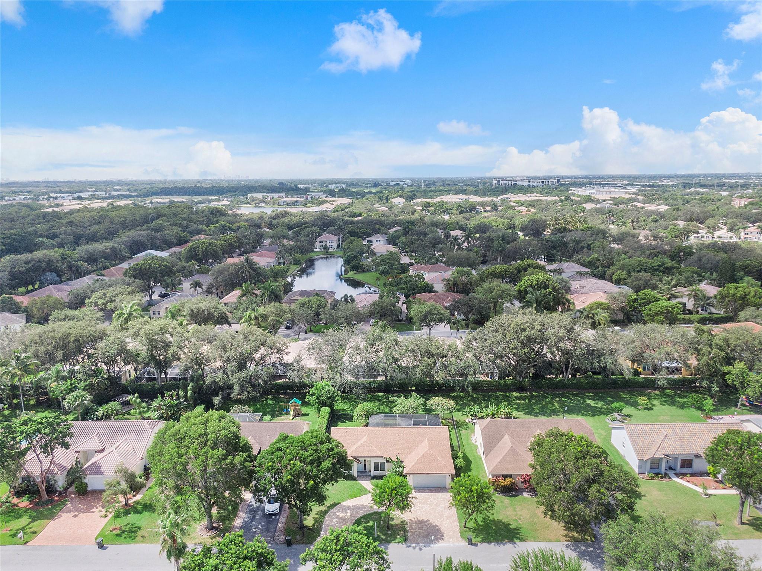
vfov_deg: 56.8
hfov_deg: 71.6
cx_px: 381
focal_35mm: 24
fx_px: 528
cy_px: 286
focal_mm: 4.39
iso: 100
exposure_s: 1/1600
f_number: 2.8
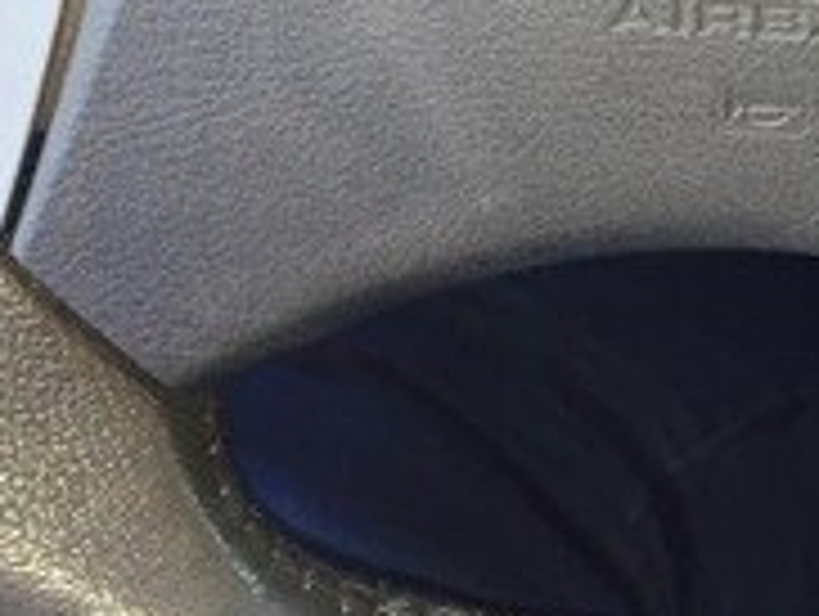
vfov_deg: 13.5
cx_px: 711
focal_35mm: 105
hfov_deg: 18.4
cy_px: -227
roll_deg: +10.4
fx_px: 2488
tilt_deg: -43.3
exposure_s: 1/50
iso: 32
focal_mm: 4.15
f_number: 2.2
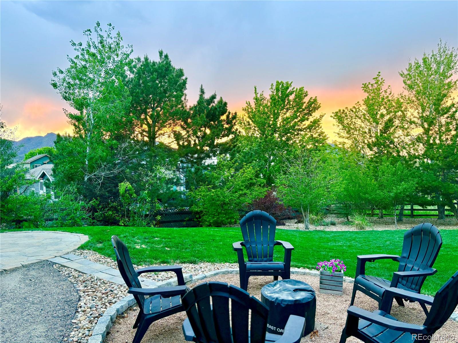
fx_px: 344
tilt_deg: -0.6
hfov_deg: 67.3
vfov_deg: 53.1
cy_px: 172
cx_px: 229
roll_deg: +1.6
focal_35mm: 26
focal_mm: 5.96
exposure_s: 1/72
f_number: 1.6
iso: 125
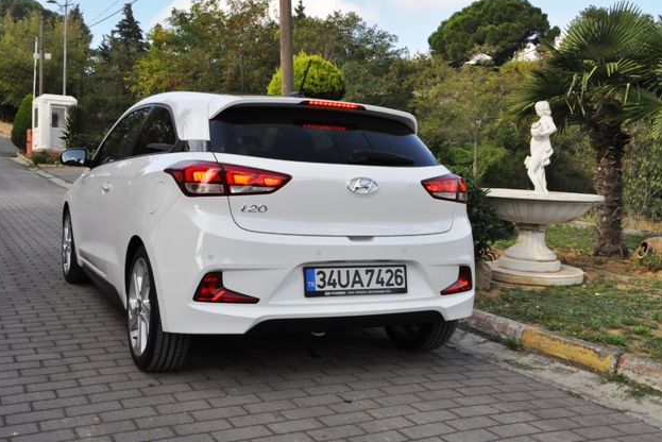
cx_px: 328
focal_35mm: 40
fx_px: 736
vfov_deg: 33.4
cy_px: 217
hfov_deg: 48.4
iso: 1250
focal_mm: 26
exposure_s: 1/640
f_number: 13
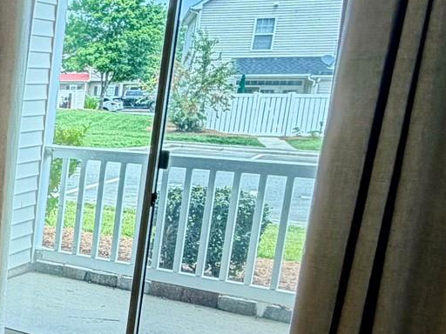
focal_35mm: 56
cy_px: 227
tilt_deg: -12.9
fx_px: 722
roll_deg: -0.9
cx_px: -286
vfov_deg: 25.9
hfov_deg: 23.8
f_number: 2.2
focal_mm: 2.22
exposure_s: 1/120
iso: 125
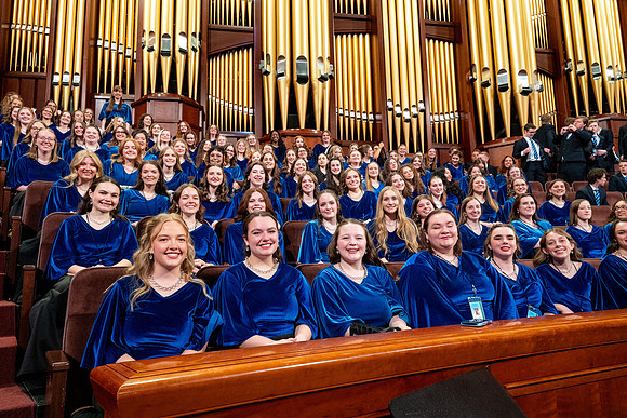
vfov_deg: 53.2
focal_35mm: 24
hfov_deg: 73.7
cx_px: 314
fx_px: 418
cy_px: 209
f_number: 11
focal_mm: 24
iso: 5000
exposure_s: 1/80
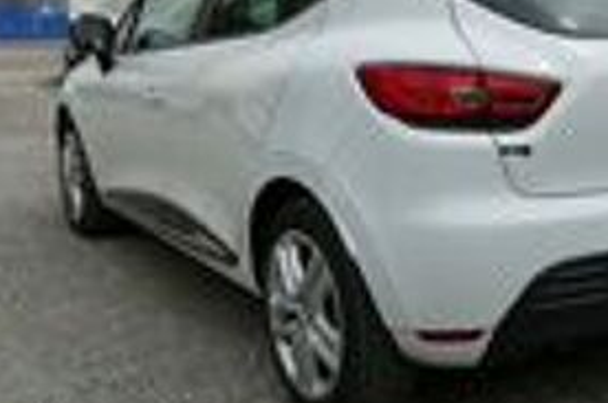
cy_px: 153
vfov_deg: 24.9
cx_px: 471
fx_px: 910
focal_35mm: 54
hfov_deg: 35.9
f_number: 3.2
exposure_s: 1/2000
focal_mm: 11.35
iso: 125
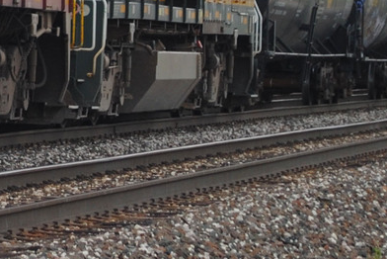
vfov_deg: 3.4
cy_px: -87
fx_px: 4351
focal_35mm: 404
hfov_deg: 5.1
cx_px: -81
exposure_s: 1/125
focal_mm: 55
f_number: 5.6
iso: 140
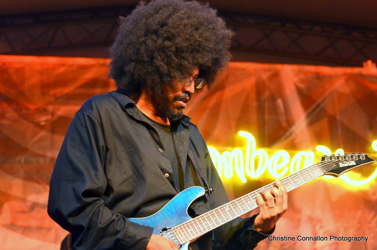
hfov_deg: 17.1
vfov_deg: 11.4
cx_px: 188
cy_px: 125
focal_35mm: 120
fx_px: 1254
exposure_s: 1/60
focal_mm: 80
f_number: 4.5
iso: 1600
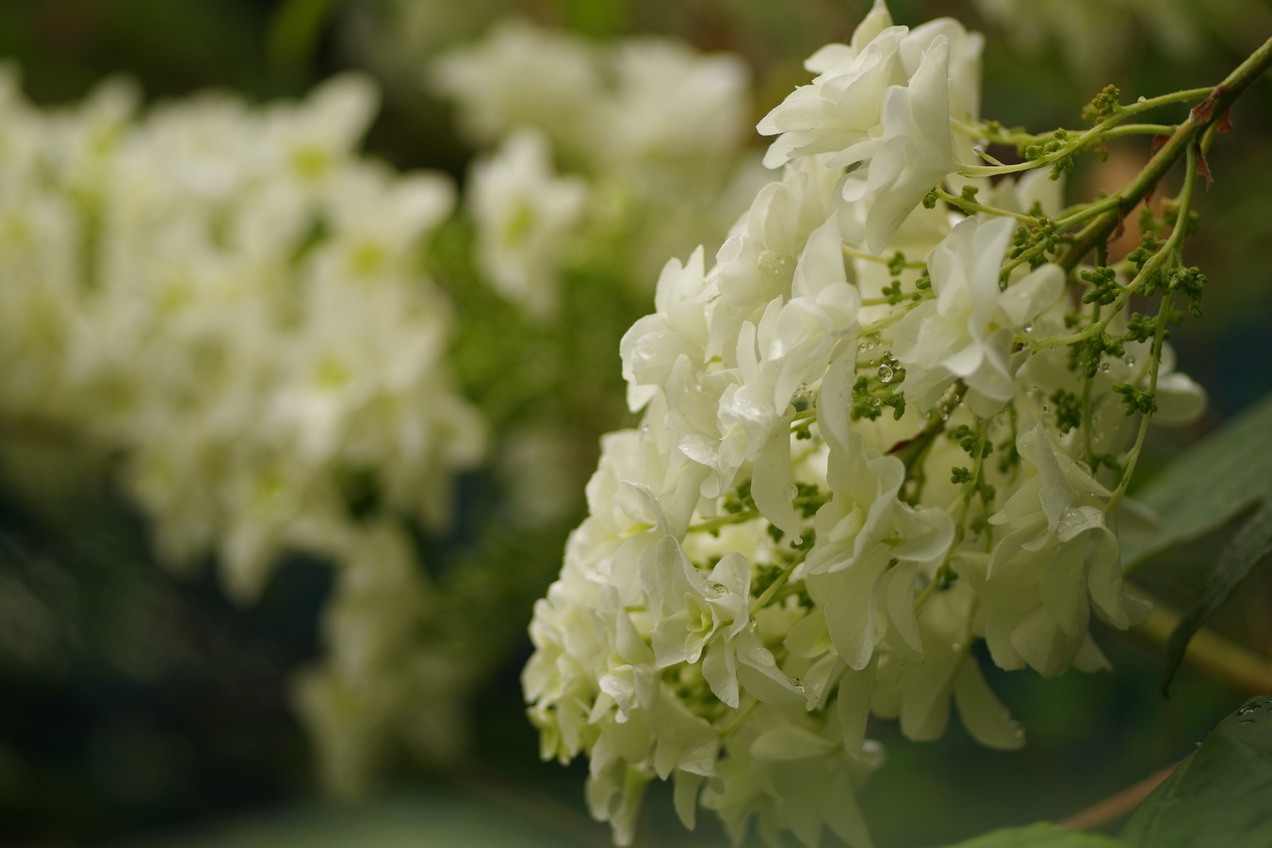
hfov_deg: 13.7
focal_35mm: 150
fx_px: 5300
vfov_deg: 9.1
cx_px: 636
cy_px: 424
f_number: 2.8
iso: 100
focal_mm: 100
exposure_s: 1/640
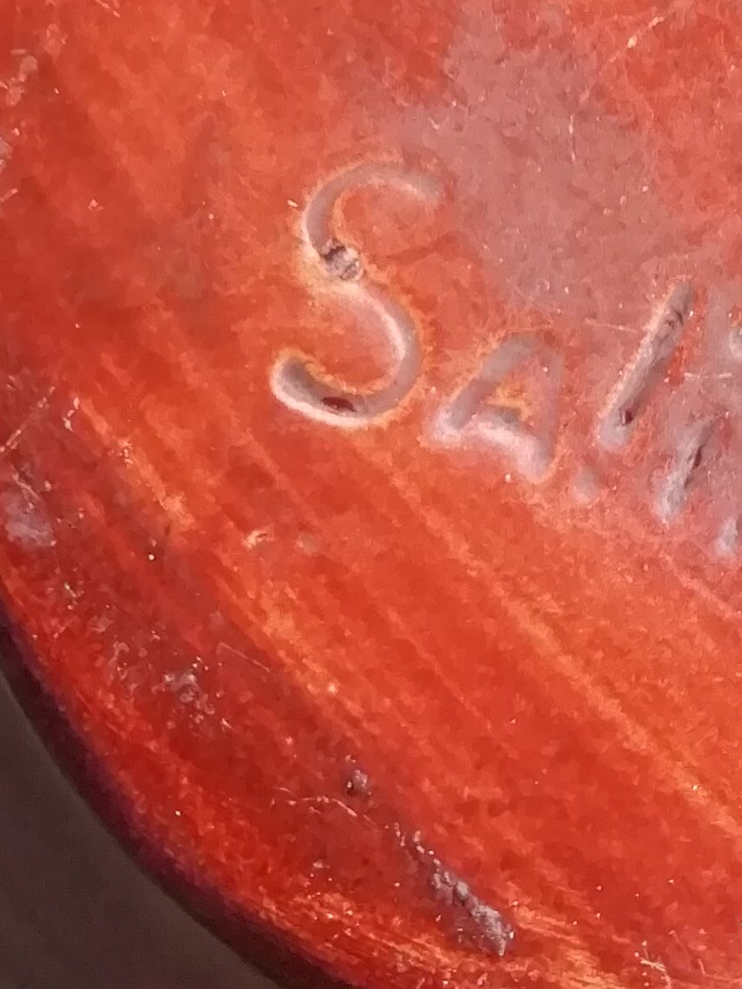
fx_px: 2687
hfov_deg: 15.3
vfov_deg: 20.5
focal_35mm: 94
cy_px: 108
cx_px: 821
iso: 100
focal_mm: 3.21
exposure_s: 1/33.3
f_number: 2.2
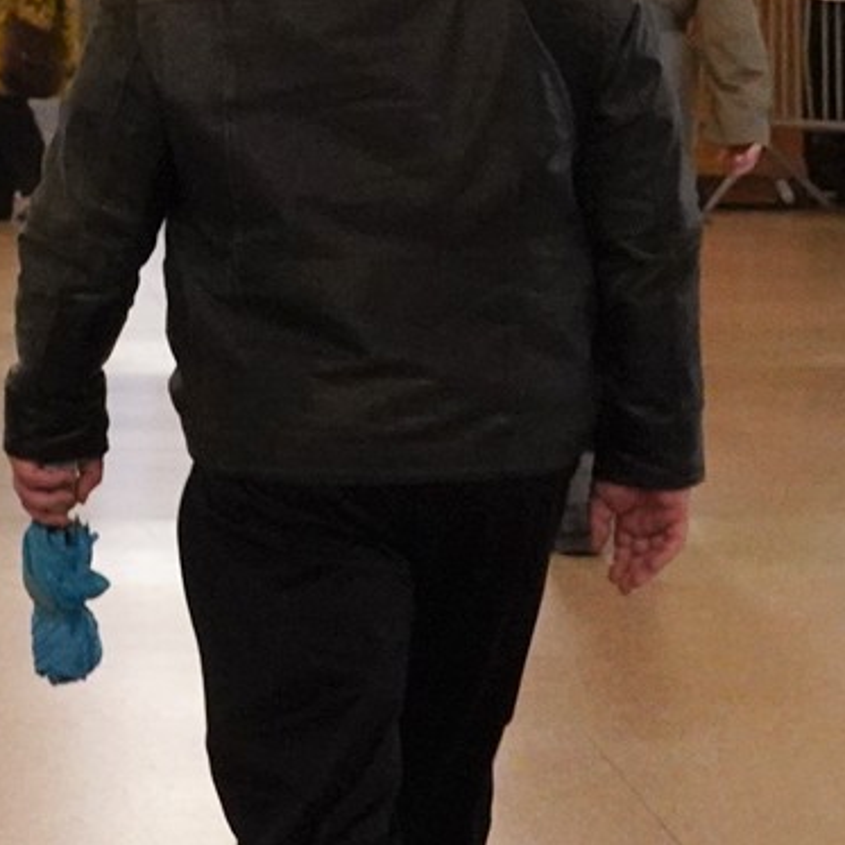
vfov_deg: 10.6
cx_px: -242
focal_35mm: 164
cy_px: 150
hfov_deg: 10.4
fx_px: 4529
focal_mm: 36
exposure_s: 1/80
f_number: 7.1
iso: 6400
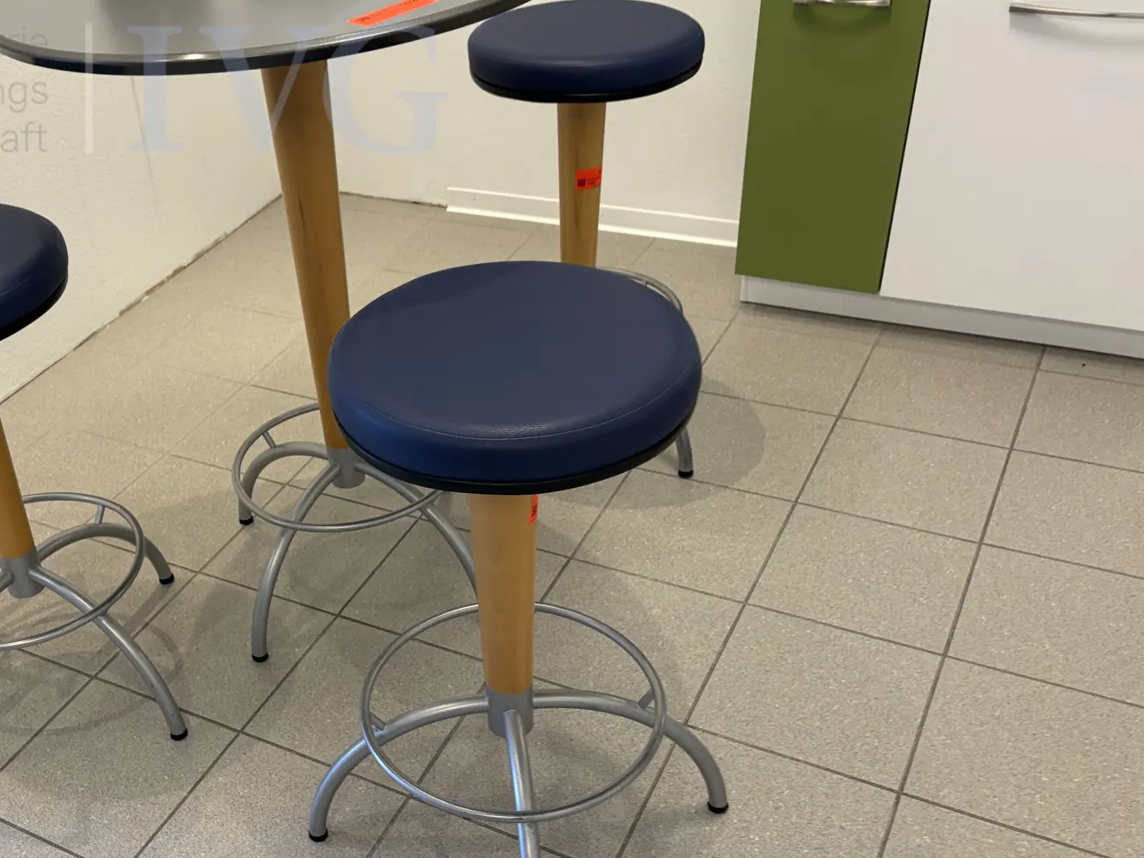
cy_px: 525
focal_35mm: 38
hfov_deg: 47.6
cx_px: 323
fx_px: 1256
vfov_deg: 37.5
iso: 125
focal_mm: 5.96
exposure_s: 1/100
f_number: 1.6
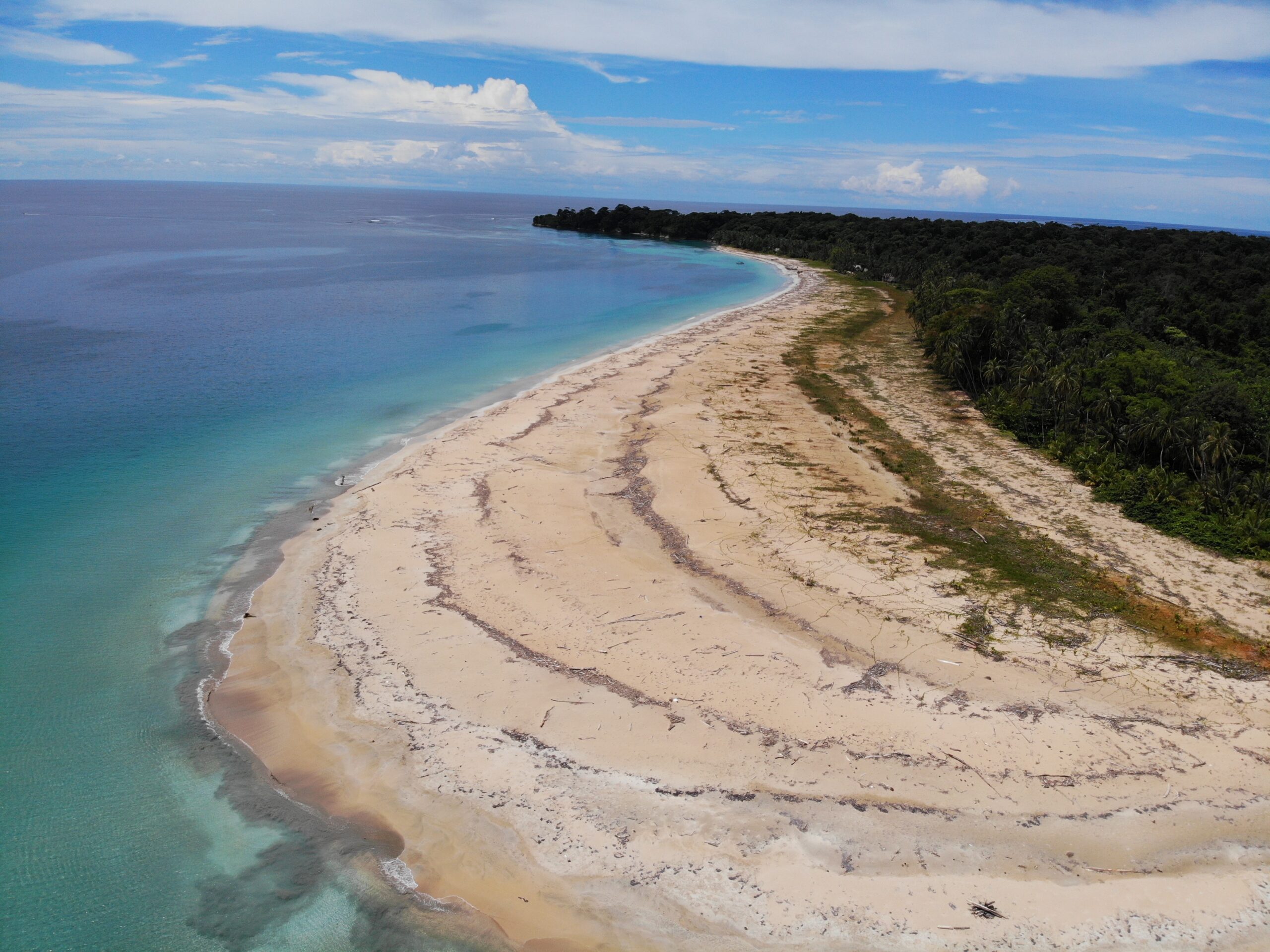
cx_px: 635
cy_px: 476
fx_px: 880
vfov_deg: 56.8
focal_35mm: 24
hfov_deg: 71.6
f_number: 2.8
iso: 101
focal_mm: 4.5
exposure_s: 1/2409
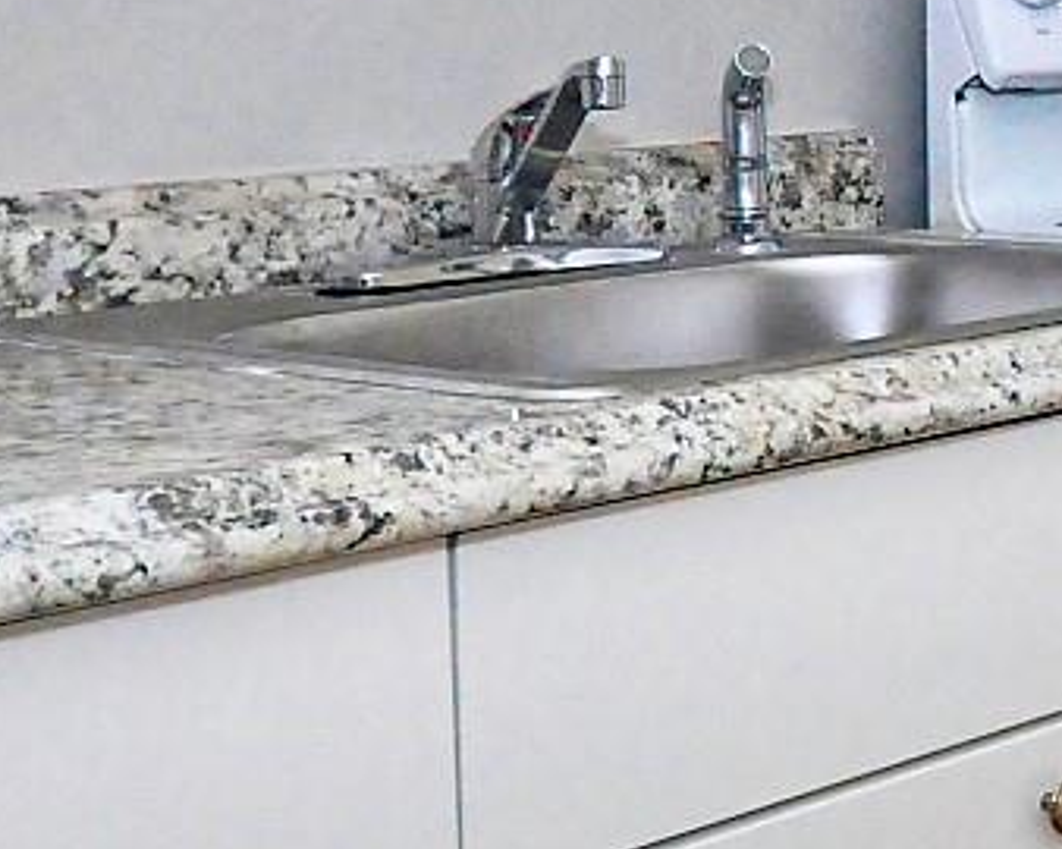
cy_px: 164
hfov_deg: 22.7
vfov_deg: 20.2
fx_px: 2356
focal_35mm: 75
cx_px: 1382
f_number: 6.3
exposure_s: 1/160
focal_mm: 12
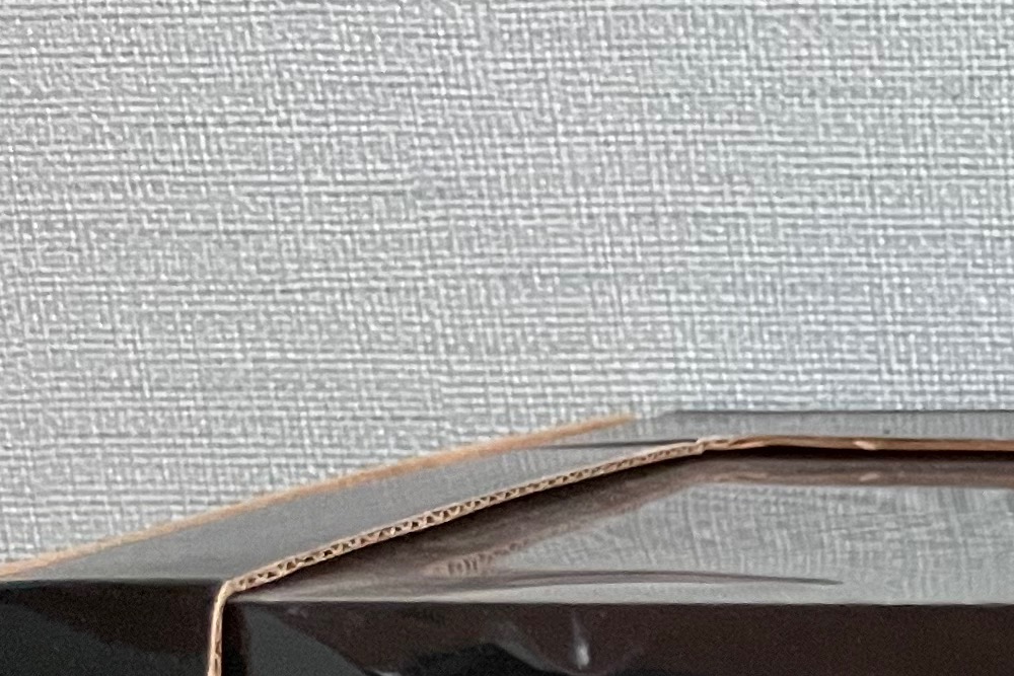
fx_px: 3070
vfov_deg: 11.9
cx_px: 1890
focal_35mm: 109
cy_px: 1074
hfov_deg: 15.7
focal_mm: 4.2
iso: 500
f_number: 1.6
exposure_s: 1/33
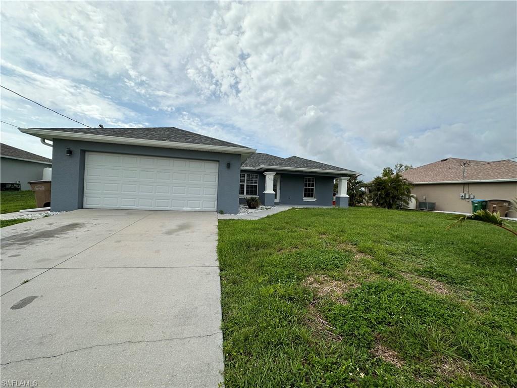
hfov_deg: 102.1
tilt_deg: -1.0
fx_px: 209
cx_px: 258
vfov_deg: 85.7
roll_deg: -2.3
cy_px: 194
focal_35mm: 14
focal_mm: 2.22
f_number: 2.2
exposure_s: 1/2353
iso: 40
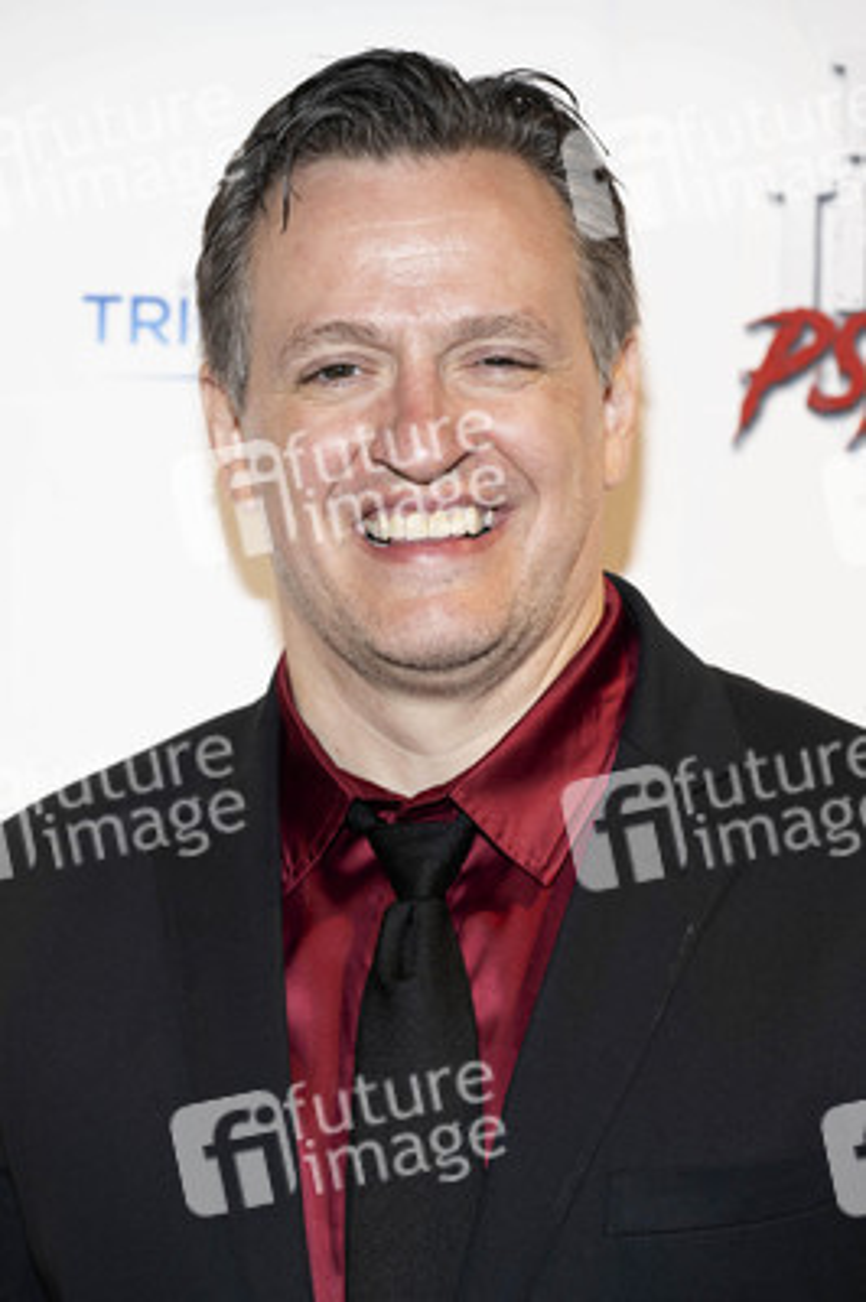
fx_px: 3650
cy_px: 651
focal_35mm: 101
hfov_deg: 13.5
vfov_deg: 20.2
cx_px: 433
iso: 800
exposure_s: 1/200
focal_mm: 101
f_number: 5.6
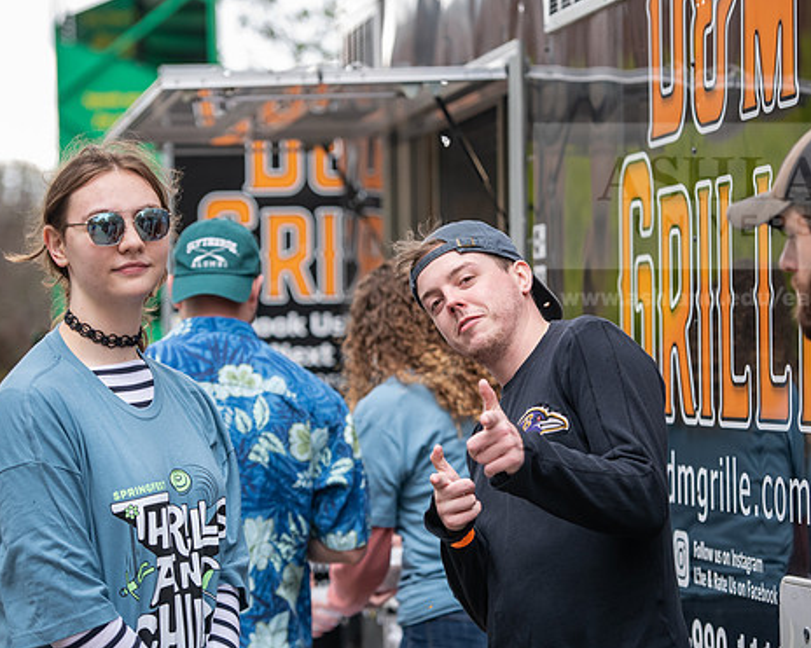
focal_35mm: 129
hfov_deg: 14.9
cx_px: 481
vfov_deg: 12.0
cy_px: 334
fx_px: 3096
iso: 640
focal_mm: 110
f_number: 3.5
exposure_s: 1/320
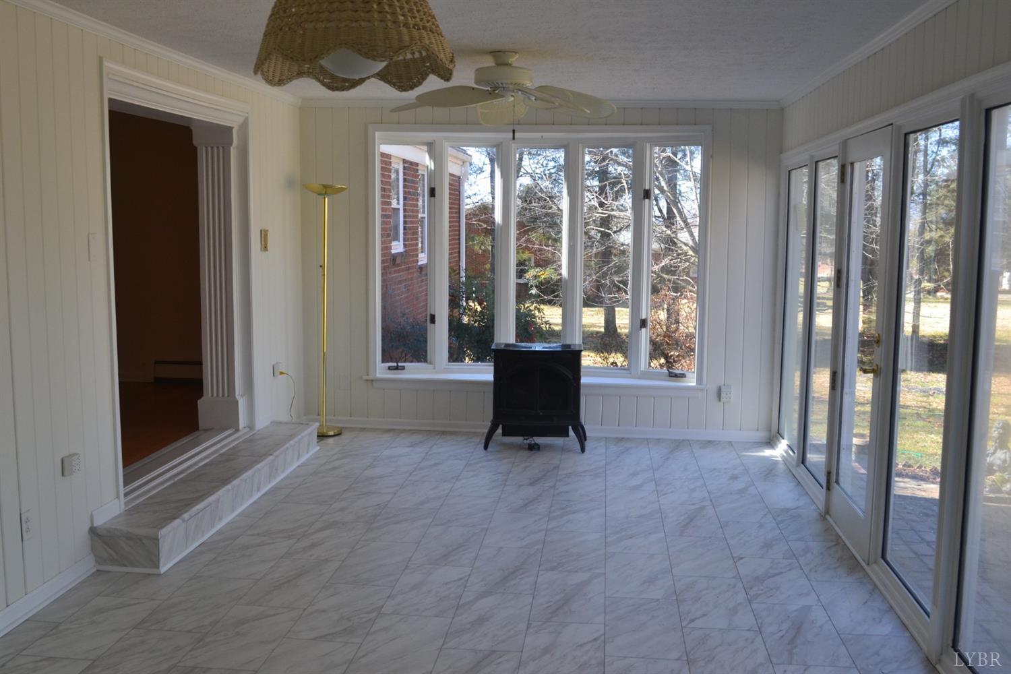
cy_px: 337
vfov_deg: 36.9
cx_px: 506
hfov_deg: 53.1
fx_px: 1011
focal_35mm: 36
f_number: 8
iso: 400
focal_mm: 24
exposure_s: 1/80
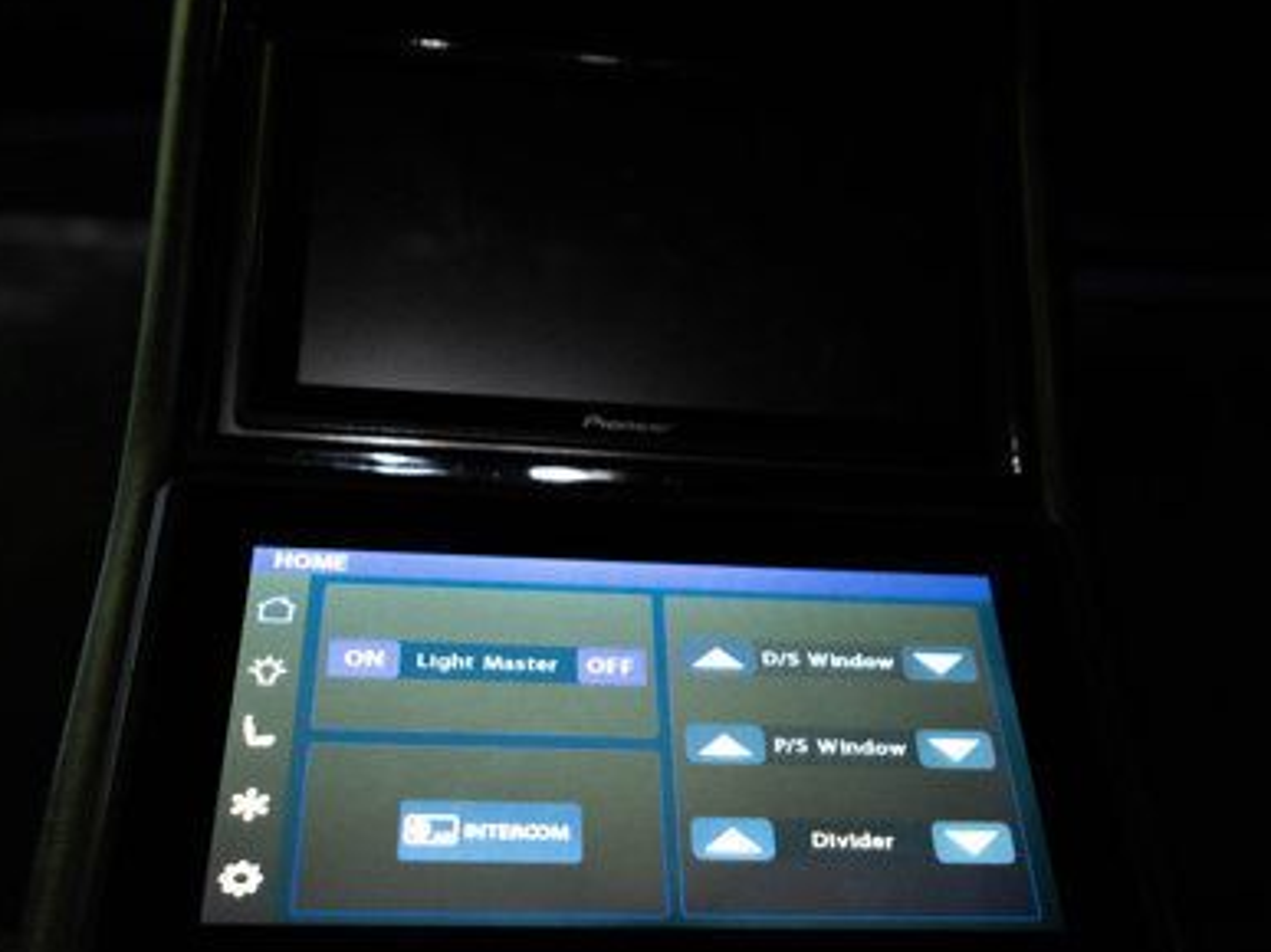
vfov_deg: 29.1
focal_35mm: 50
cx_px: 746
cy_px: 494
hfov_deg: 38.1
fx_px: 1835
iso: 1600
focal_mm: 24
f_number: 2.8
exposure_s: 1/160
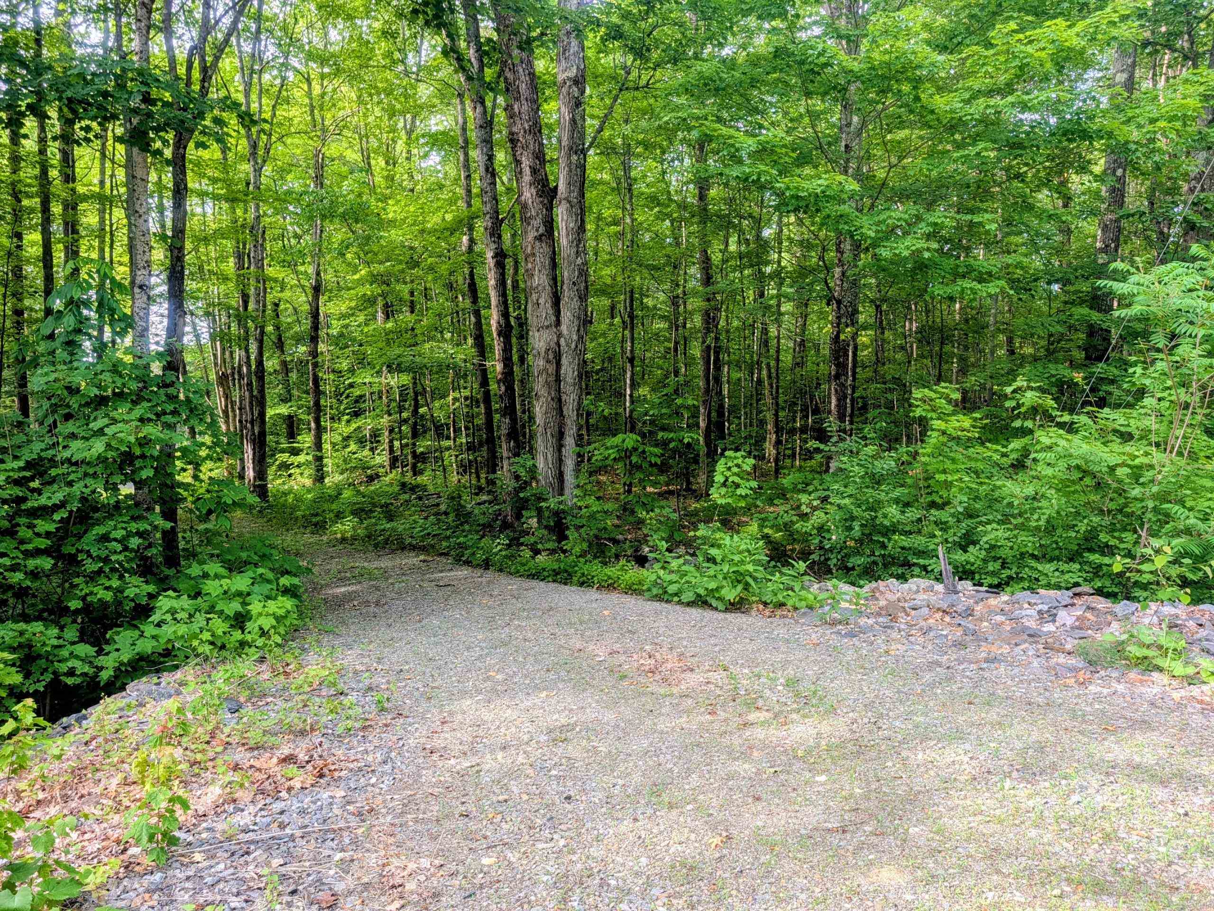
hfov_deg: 71.6
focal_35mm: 24
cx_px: 607
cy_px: 456
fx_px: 842
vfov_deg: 56.8
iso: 17
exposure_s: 1/674
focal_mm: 6.9
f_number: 1.68
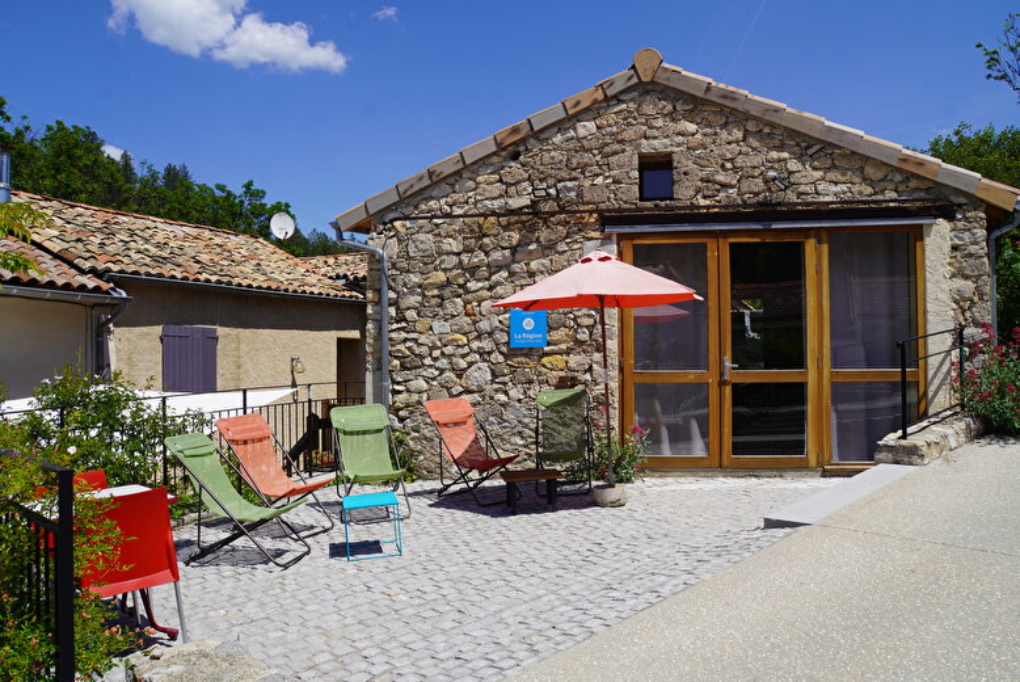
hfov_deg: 67.3
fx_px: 766
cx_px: 510
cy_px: 341
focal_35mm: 27
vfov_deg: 48.0
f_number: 10
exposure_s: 1/200
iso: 100
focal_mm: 18
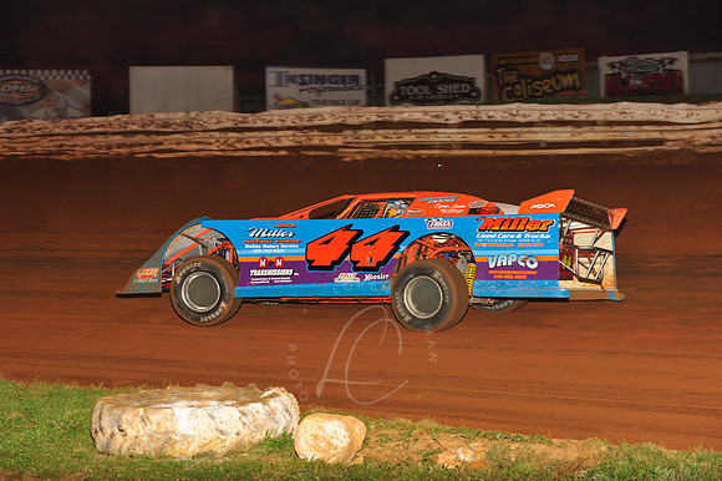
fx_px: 2004
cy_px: 240
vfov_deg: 13.7
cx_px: 361
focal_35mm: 100
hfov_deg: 20.4
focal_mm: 100
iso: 800
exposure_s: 1/320
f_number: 6.3
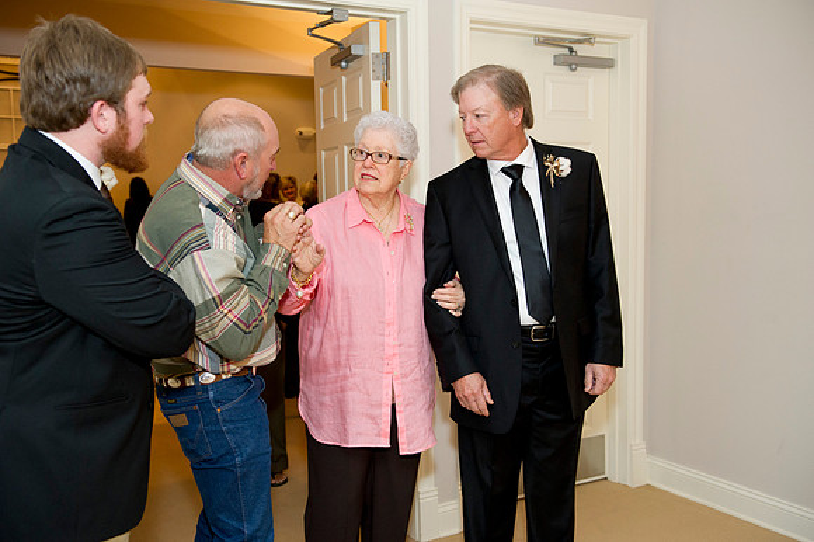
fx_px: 859
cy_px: 271
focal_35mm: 38
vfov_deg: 35.0
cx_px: 407
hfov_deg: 50.7
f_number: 4
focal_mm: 38
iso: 1250
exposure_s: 1/100
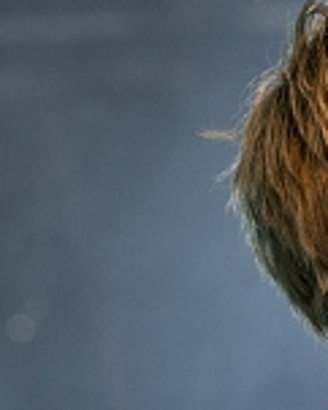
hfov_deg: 4.0
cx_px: 588
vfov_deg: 5.0
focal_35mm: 385
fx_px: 4667
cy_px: 390
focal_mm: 86
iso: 640
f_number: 3.2
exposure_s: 1/125
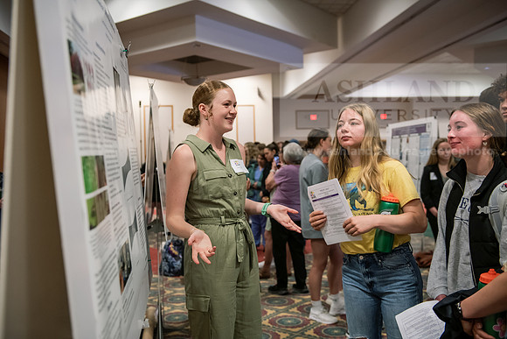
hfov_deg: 53.1
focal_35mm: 36
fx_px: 507
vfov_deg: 36.9
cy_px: 170
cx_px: 254
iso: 2000
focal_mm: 36
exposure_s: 1/160
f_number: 3.2
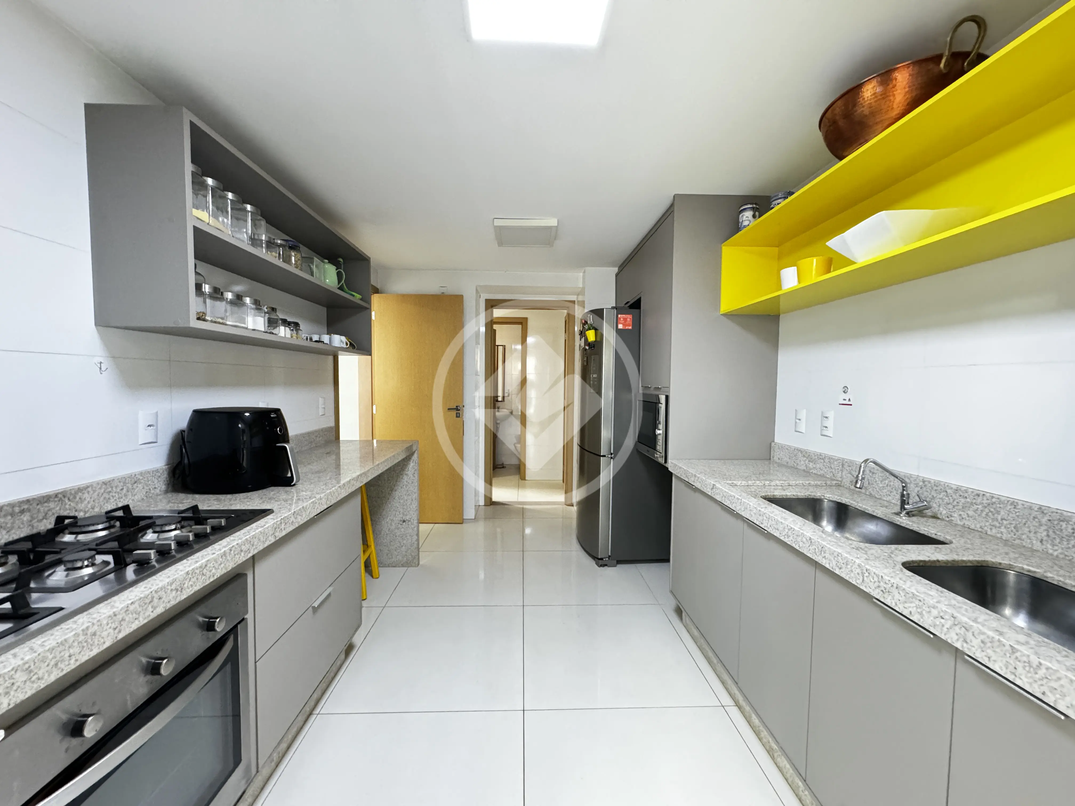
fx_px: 435
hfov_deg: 102.1
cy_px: 403
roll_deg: -0.5
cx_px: 538
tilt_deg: -2.7
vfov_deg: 85.7
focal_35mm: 14
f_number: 2.2
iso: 1000
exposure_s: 1/60
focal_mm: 2.22
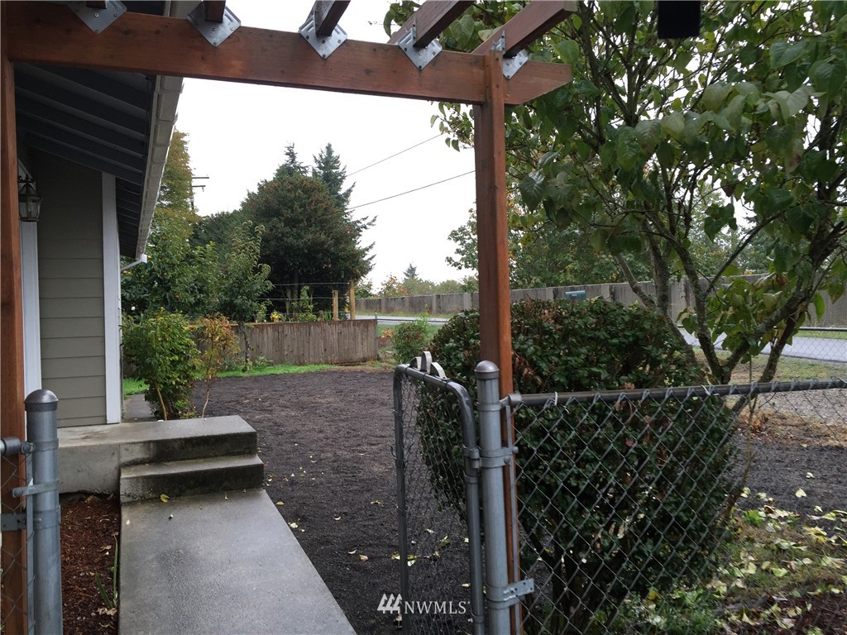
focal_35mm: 29
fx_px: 710
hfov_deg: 61.7
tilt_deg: -4.9
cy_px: 318
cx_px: 424
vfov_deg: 48.2
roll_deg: +0.2
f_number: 2.2
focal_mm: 4.15
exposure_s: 1/120
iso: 40
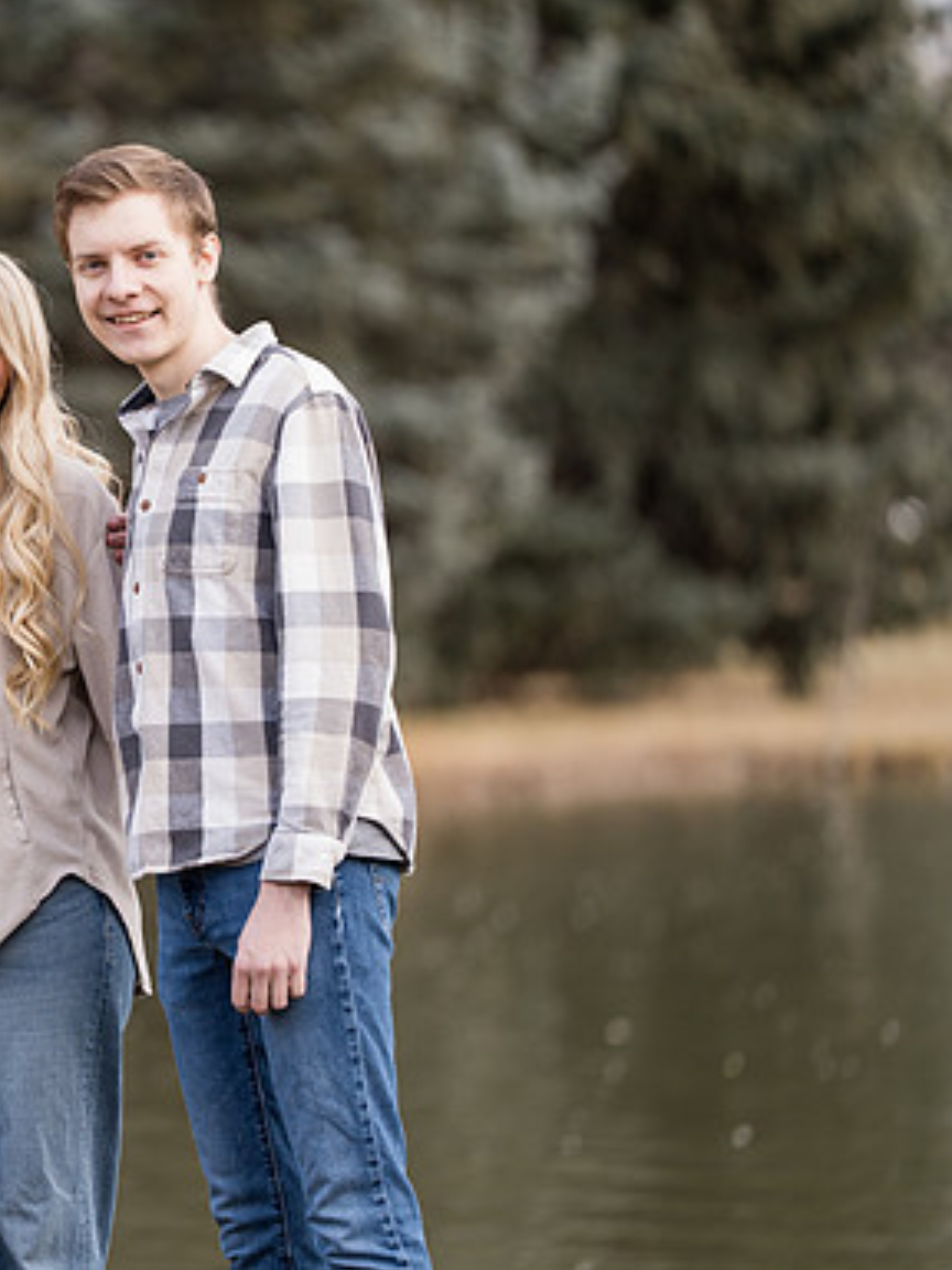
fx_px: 10341
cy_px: 633
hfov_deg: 5.3
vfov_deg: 7.0
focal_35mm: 282
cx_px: 7
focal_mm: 194
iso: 200
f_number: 2.8
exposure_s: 1/320
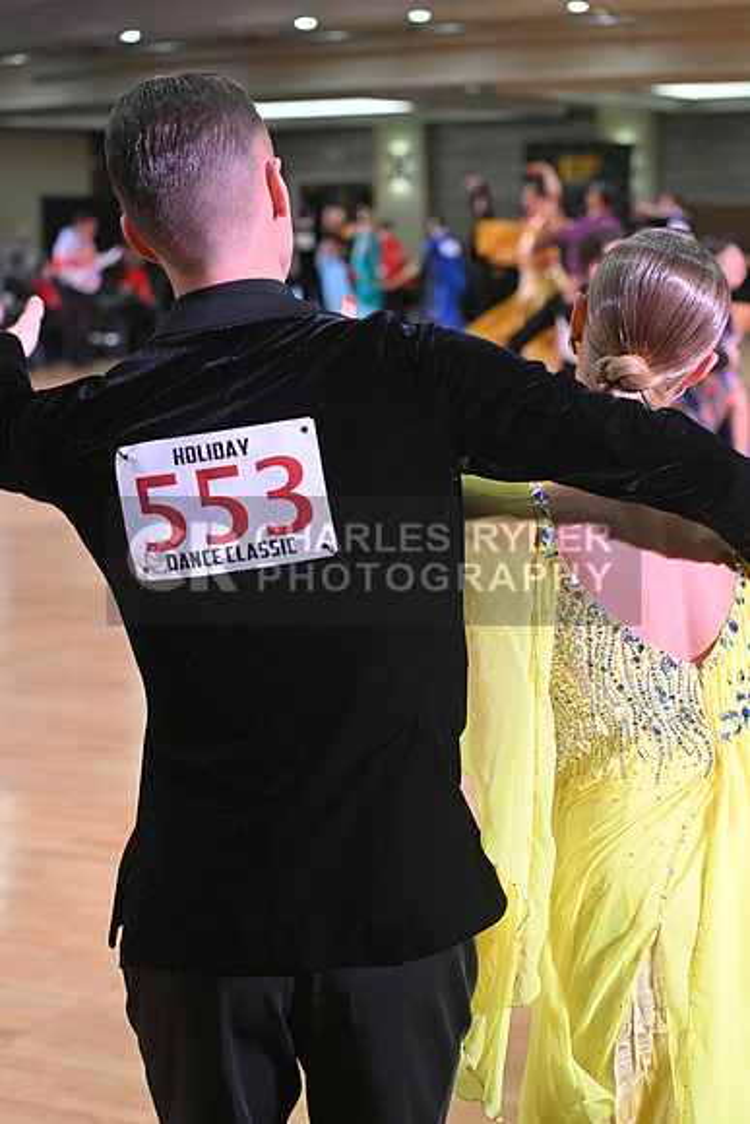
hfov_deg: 19.5
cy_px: 562
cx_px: 375
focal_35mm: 70
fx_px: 2186
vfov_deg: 28.8
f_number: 5
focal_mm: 70
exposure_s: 1/400
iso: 3200
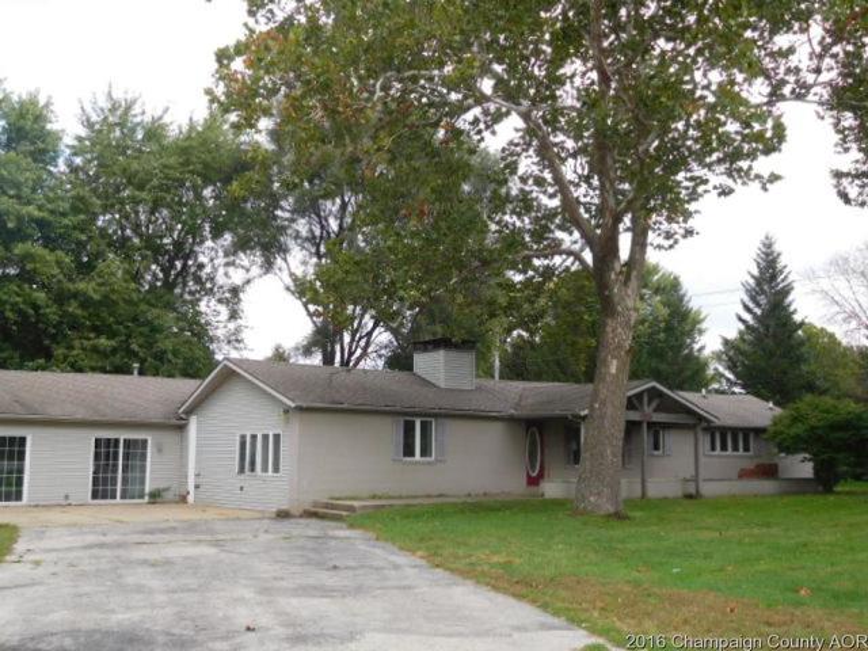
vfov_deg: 36.0
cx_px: 434
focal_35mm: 40
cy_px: 326
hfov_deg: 46.8
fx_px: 1003
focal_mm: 7.1
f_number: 3.9
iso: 125
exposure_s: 1/320
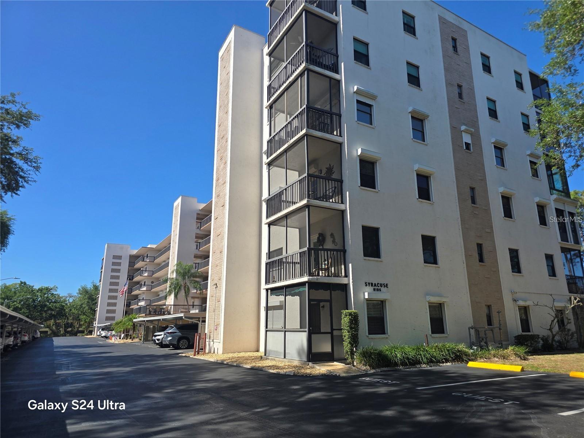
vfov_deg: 58.9
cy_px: 219
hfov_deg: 73.9
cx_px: 292
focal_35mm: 23
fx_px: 388
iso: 12
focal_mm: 6.3
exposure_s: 1/690
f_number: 1.7
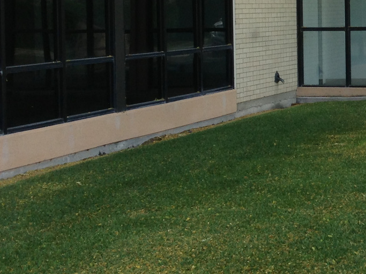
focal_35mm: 99
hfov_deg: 18.3
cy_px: 32
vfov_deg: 14.8
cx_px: 496
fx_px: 1047
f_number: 2.4
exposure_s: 1/234
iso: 50
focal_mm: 4.13
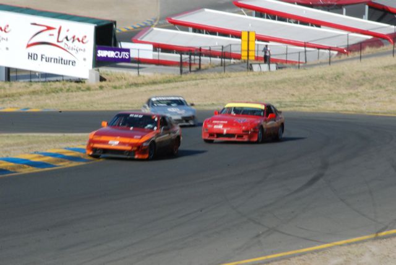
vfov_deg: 4.6
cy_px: 132
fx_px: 3303
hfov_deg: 6.9
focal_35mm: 300
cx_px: 198
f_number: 36
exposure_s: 1/100
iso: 1000
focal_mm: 200
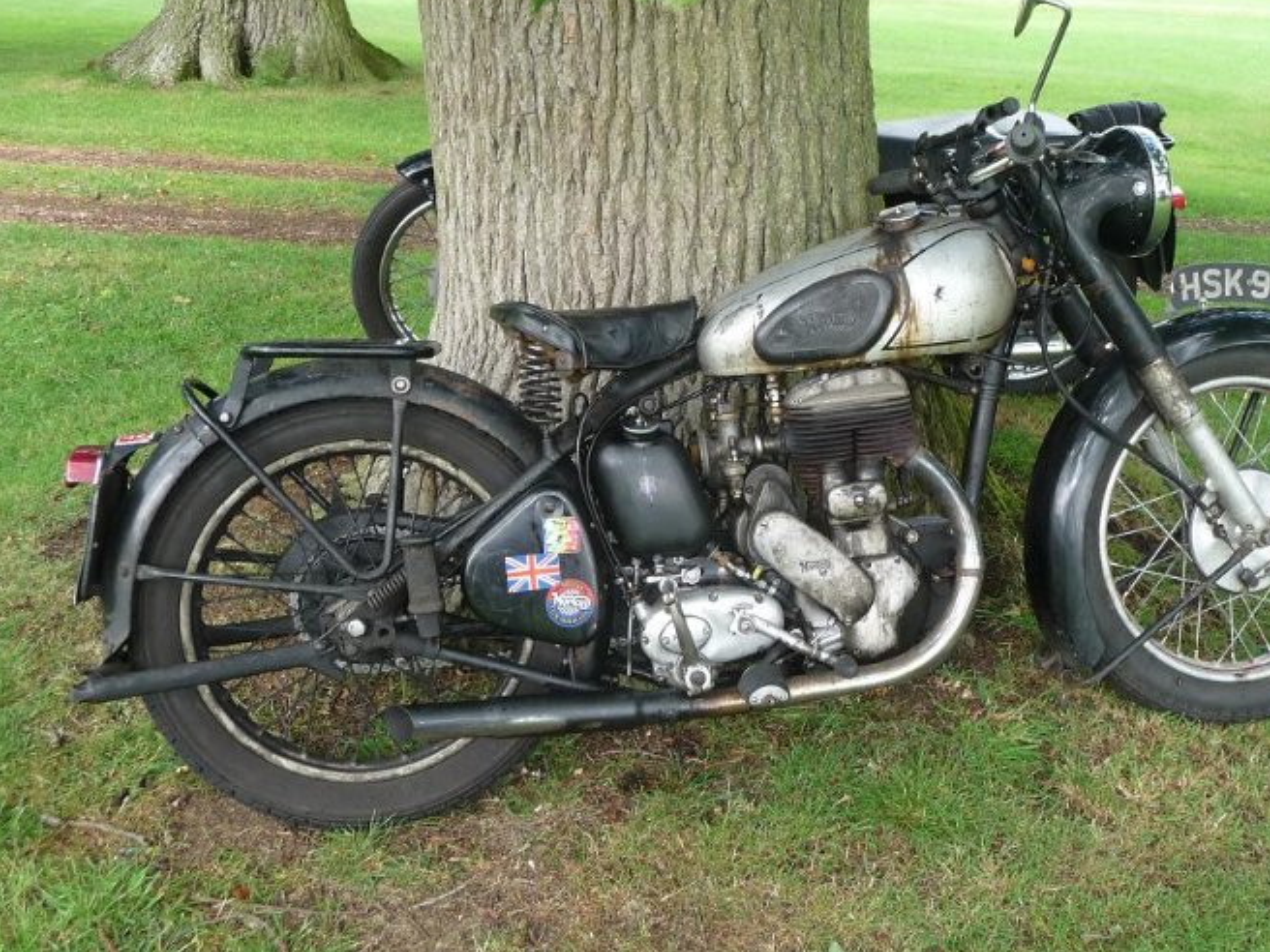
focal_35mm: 39
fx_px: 1431
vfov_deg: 36.7
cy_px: 375
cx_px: 771
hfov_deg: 47.5
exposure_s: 1/60
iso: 100
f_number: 3.5
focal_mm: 5.3
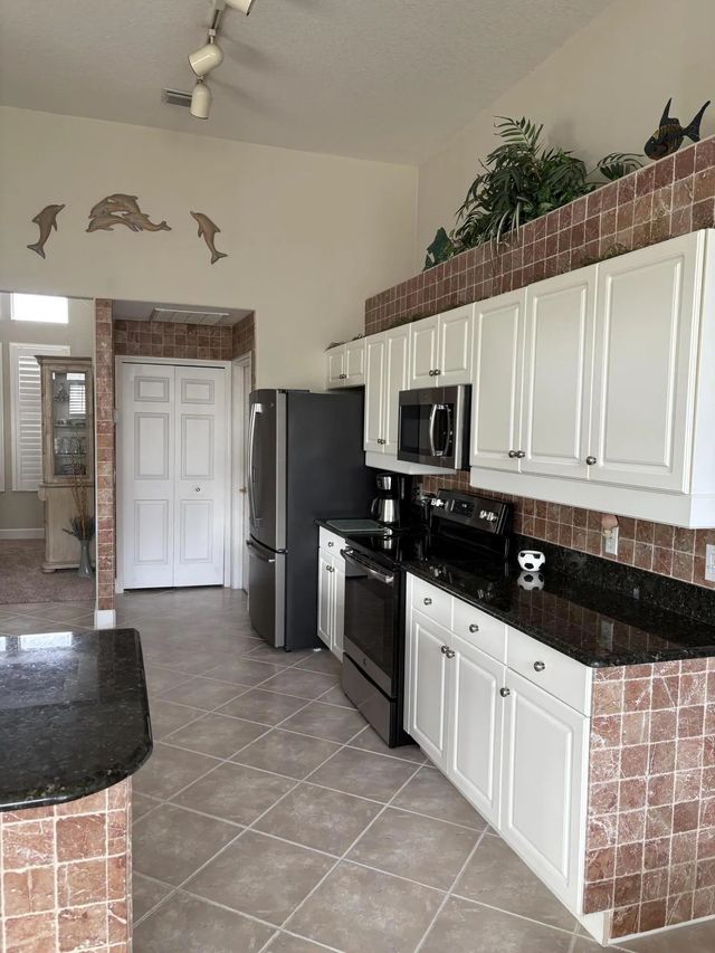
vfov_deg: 67.3
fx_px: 716
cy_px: 476
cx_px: 358
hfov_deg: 53.1
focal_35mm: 26
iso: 125
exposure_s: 1/75
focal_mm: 5.96
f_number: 1.6
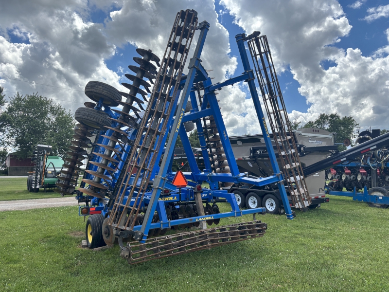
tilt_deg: +8.1
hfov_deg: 67.3
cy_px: 146
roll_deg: -2.2
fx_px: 292
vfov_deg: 53.1
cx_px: 194
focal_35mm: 26
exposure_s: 1/2342
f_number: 1.6
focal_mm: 5.96
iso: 50
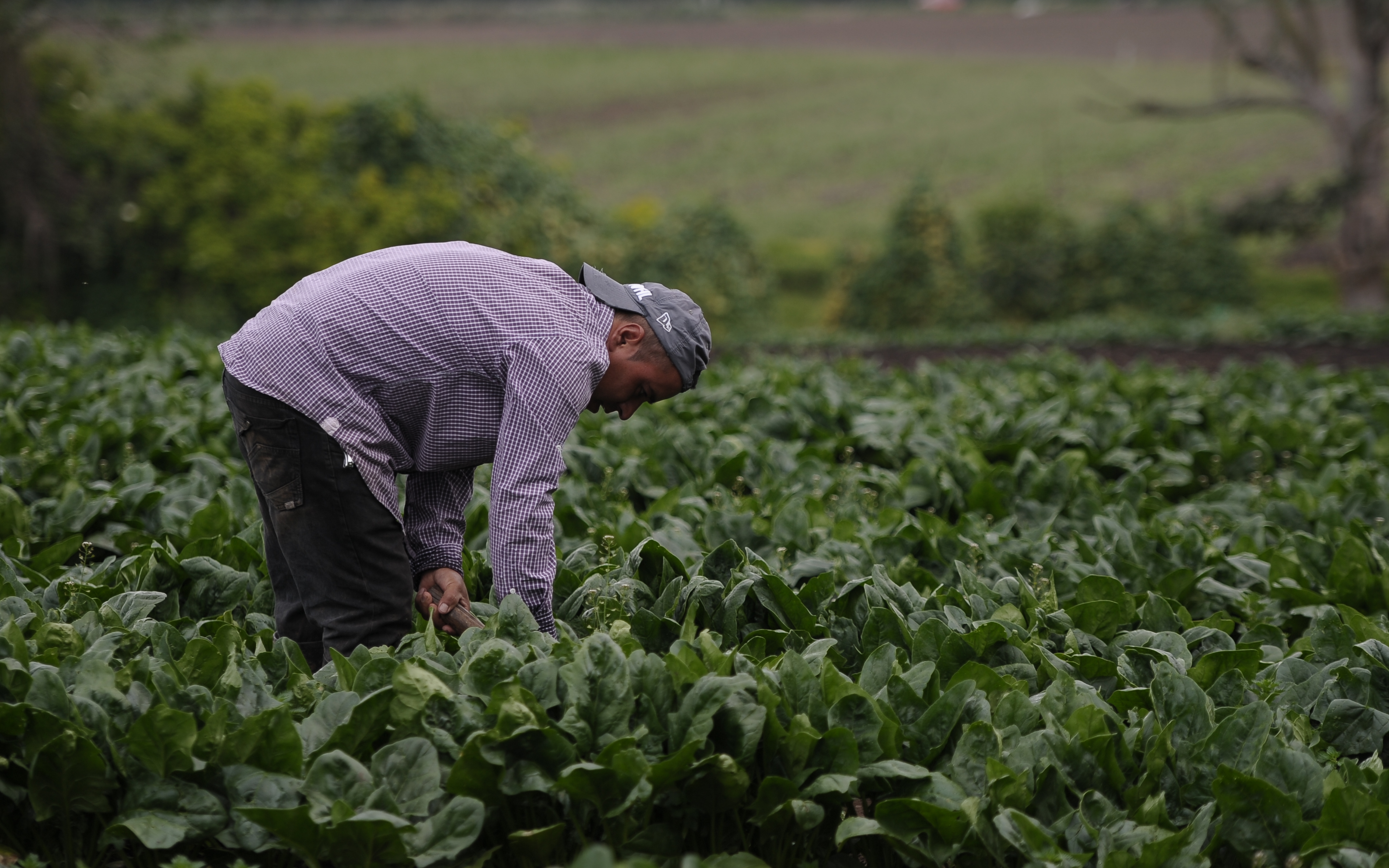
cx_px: 753
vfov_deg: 9.5
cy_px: 497
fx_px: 5224
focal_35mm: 138
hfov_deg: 15.1
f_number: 2.8
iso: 200
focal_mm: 120
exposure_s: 1/1600
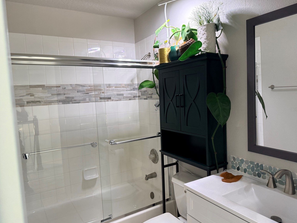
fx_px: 214
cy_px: 109
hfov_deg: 69.4
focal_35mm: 25
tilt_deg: -5.2
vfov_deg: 54.9
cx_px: 154
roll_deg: +1.6
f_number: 1.78
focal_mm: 6.76
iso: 200
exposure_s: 1/82
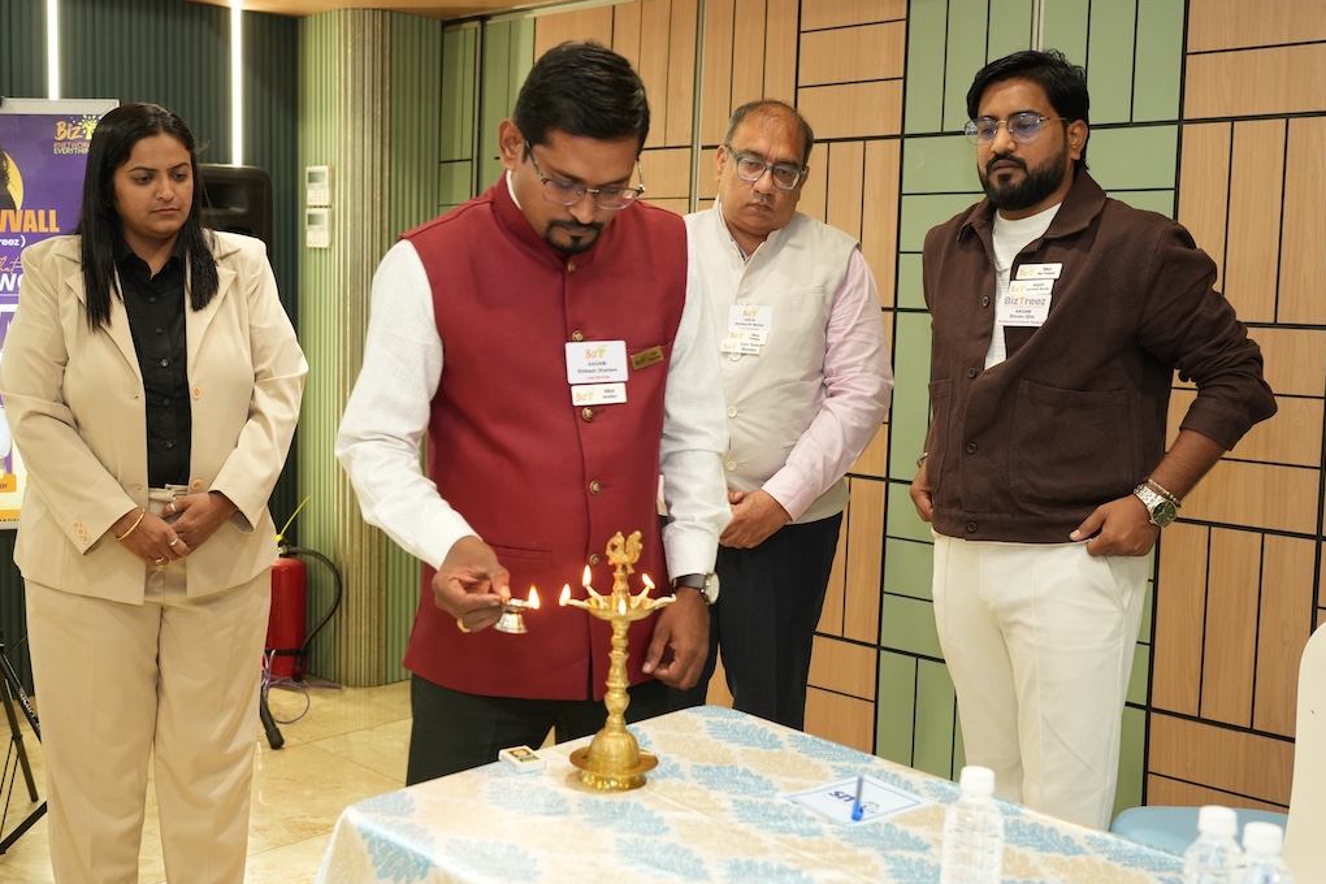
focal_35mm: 40
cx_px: 624
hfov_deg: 48.4
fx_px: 1473
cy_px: 408
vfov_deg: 33.4
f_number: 4
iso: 1250
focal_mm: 34
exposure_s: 1/125
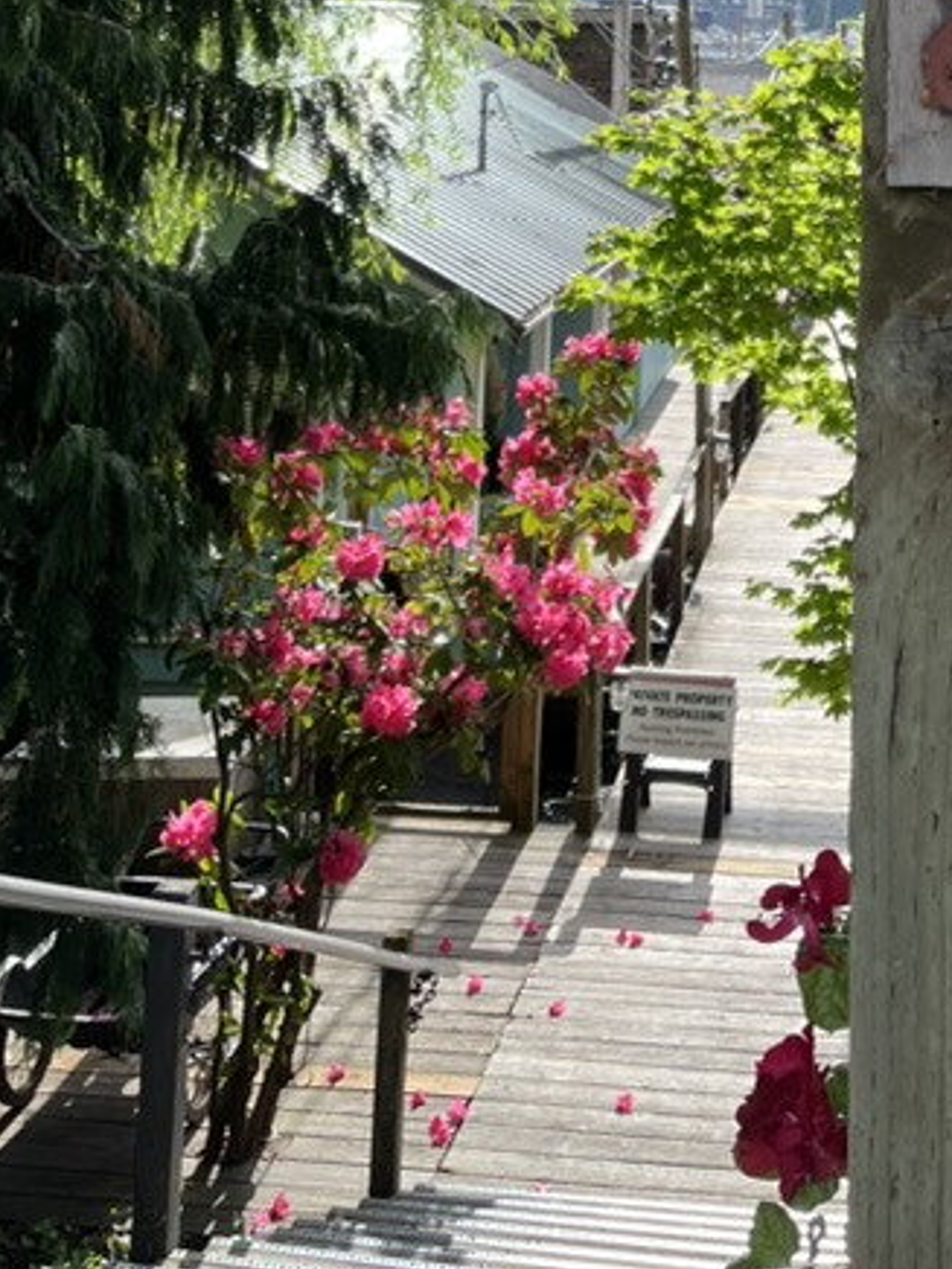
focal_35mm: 61
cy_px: -183
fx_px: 2237
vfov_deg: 28.3
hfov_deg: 23.3
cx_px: 873
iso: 50
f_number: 1.6
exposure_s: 1/913
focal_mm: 5.1
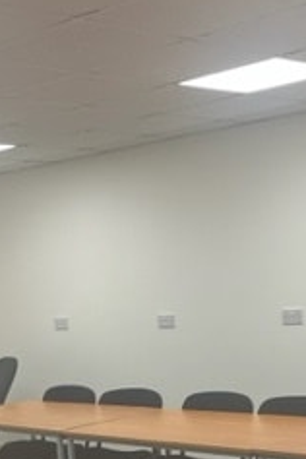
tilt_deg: -8.9
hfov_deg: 18.6
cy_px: 471
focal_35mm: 73
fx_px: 931
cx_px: 105
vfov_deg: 26.1
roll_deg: +5.1
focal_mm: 5.1
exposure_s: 1/100
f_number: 1.6
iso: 64
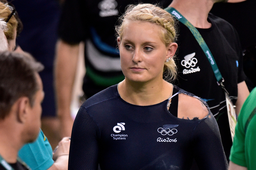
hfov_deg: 4.1
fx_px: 3555
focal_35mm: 500
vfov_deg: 2.7
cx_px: 128
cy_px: 85
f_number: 4
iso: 1600
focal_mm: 500
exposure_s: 1/800
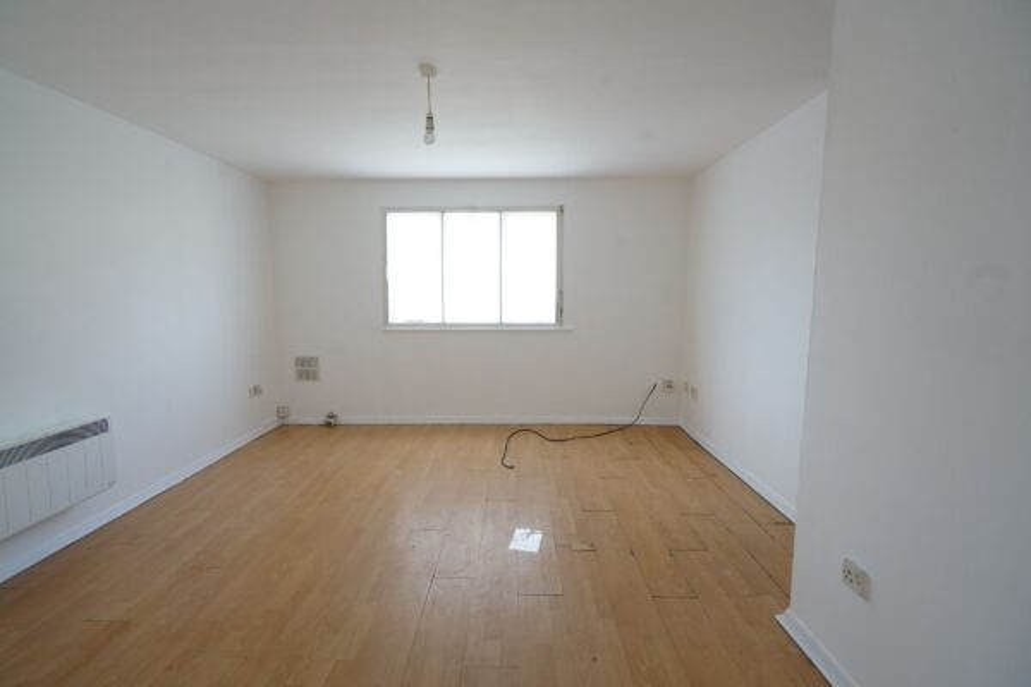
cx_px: 516
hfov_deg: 96.7
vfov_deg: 73.7
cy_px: 344
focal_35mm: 16
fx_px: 458
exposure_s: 1/40
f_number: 5.6
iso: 400
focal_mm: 16
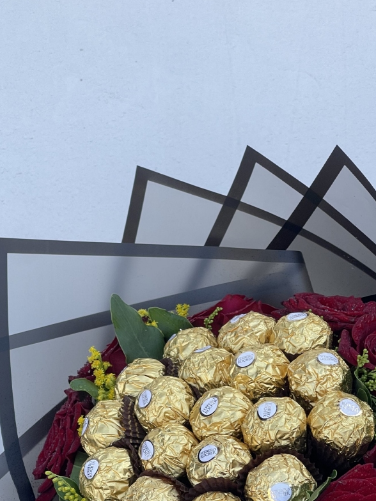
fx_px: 1419
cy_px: 357
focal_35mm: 98
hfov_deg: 15.1
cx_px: 251
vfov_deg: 19.9
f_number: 2.2
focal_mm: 7.5
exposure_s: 1/164
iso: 20
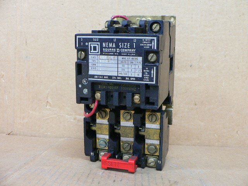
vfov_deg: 35.1
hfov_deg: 45.8
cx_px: 124
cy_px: 93
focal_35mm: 41
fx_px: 294
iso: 200
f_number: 2.8
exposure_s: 1/8
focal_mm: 5.5
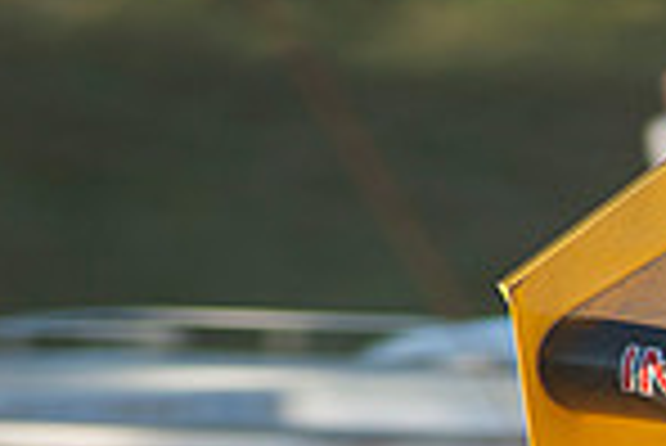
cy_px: 734
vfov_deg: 1.2
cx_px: 1246
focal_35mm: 1175
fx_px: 21758
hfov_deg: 1.8
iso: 100
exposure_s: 1/500
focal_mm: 200
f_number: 4
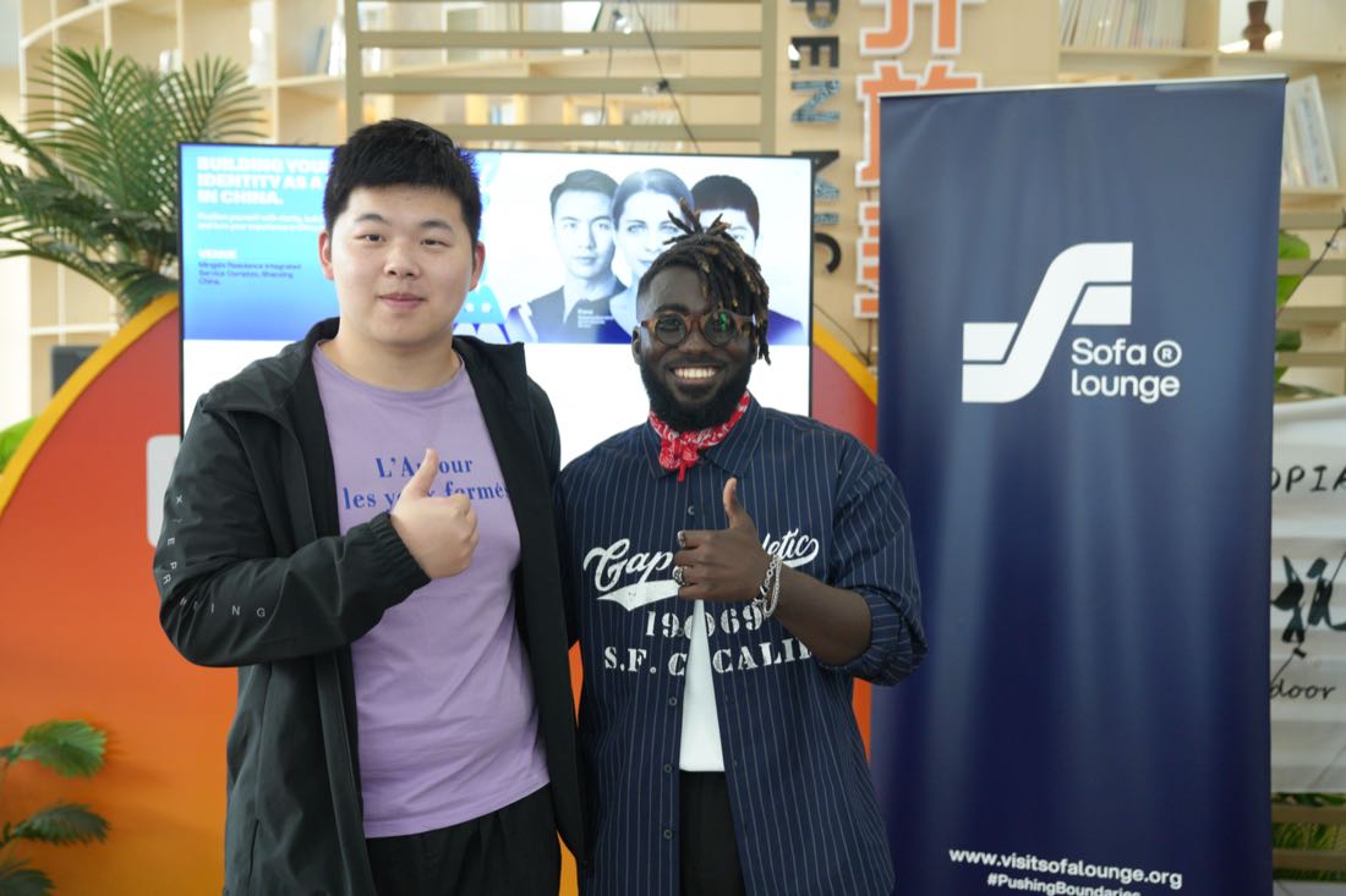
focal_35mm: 39
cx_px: 673
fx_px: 1458
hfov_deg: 49.6
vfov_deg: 34.2
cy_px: 448
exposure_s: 1/125
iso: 2500
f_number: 3.5
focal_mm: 39
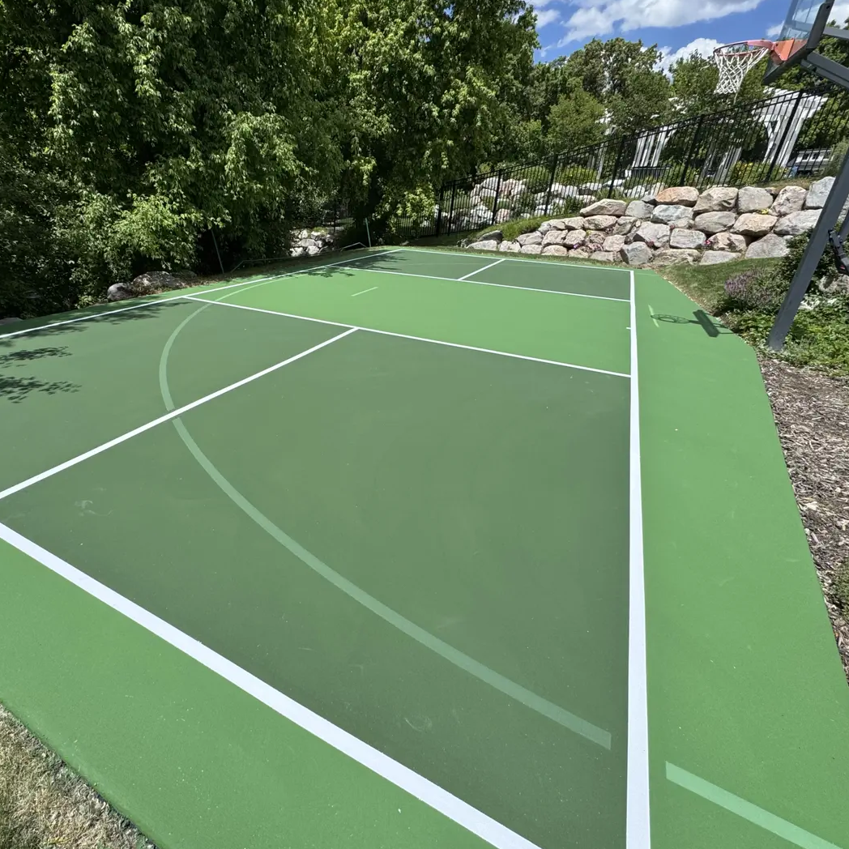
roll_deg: -2.0
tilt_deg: -26.8
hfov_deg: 83.1
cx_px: 347
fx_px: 472
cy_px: 416
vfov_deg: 84.0
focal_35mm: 17
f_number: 2.2
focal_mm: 2.22
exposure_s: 1/2208
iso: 50
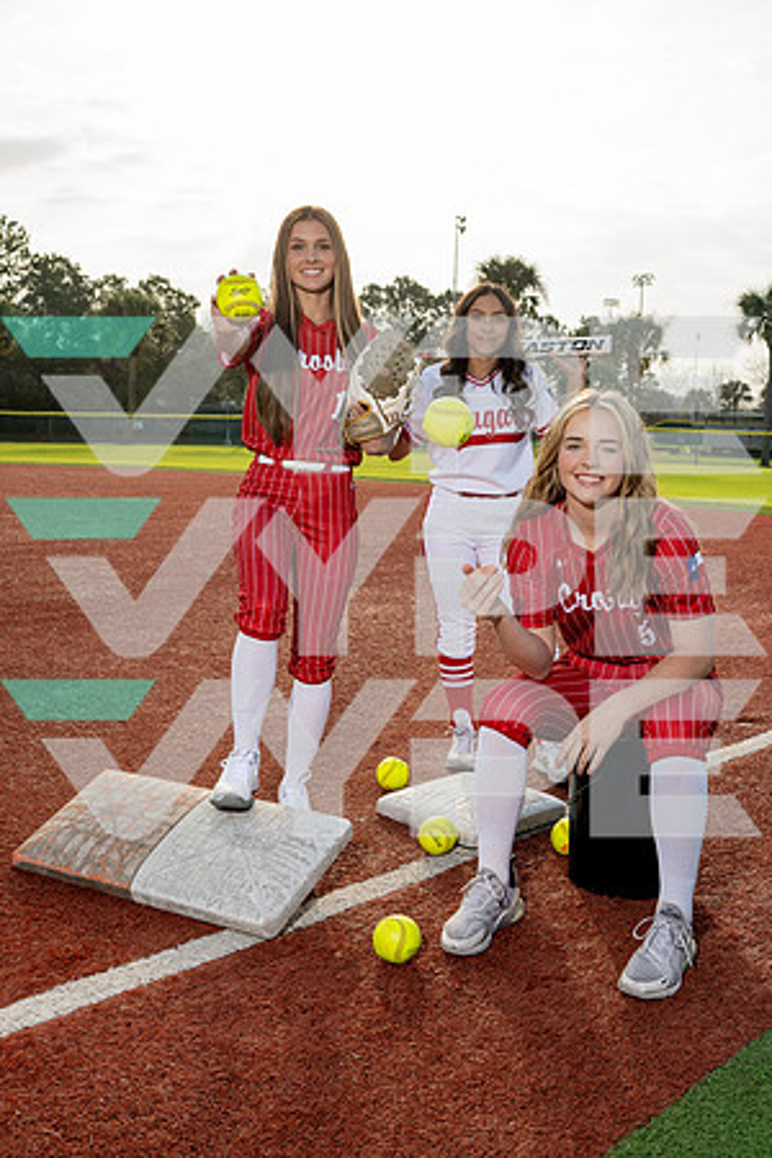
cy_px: 579
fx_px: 1126
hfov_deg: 37.9
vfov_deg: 54.4
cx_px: 386
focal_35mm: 35
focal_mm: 35
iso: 100
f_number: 6.3
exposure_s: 1/250
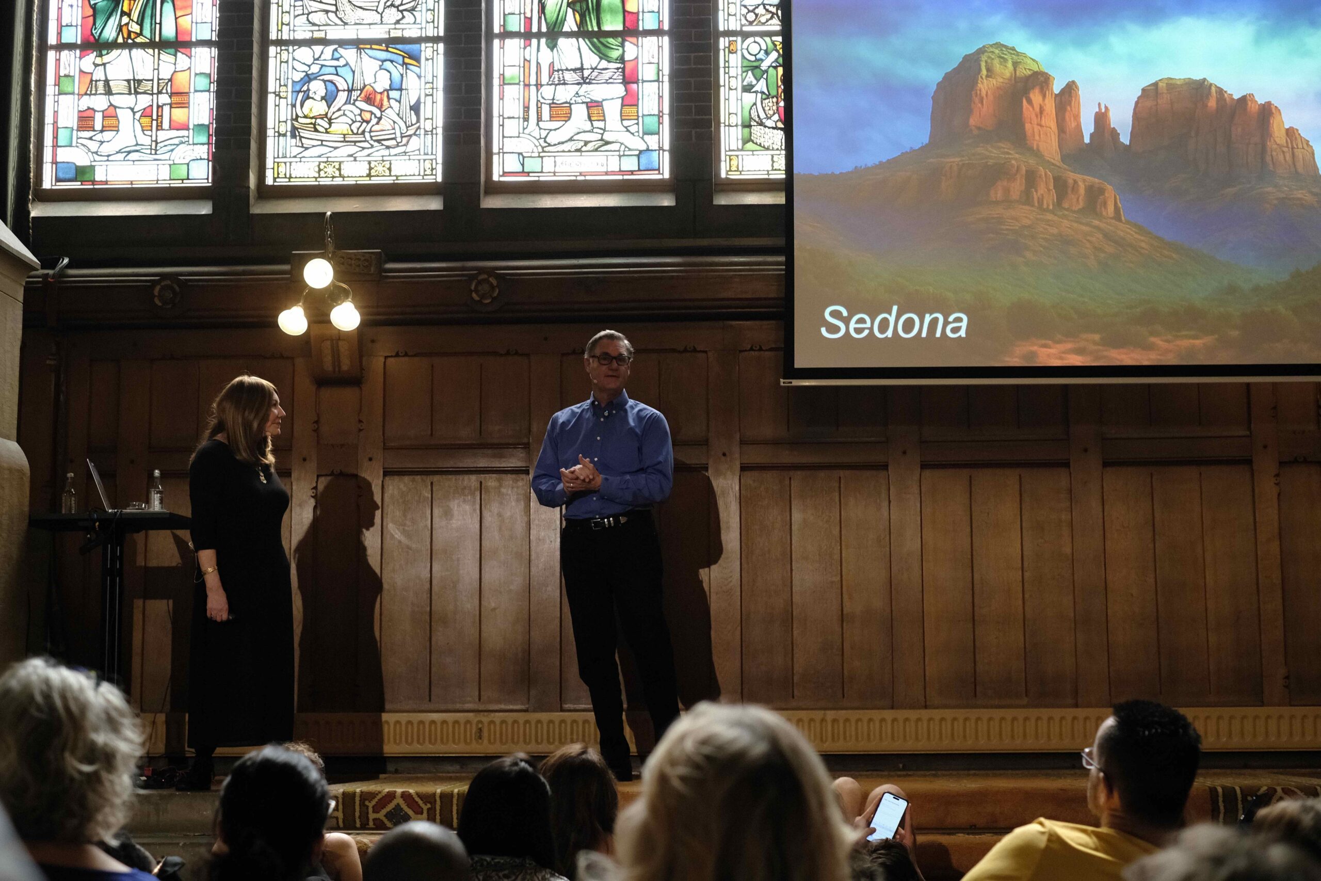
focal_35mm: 53
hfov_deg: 37.5
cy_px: 440
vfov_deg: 25.5
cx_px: 660
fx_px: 1945
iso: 1600
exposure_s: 1/125
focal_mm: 35
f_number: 2.5
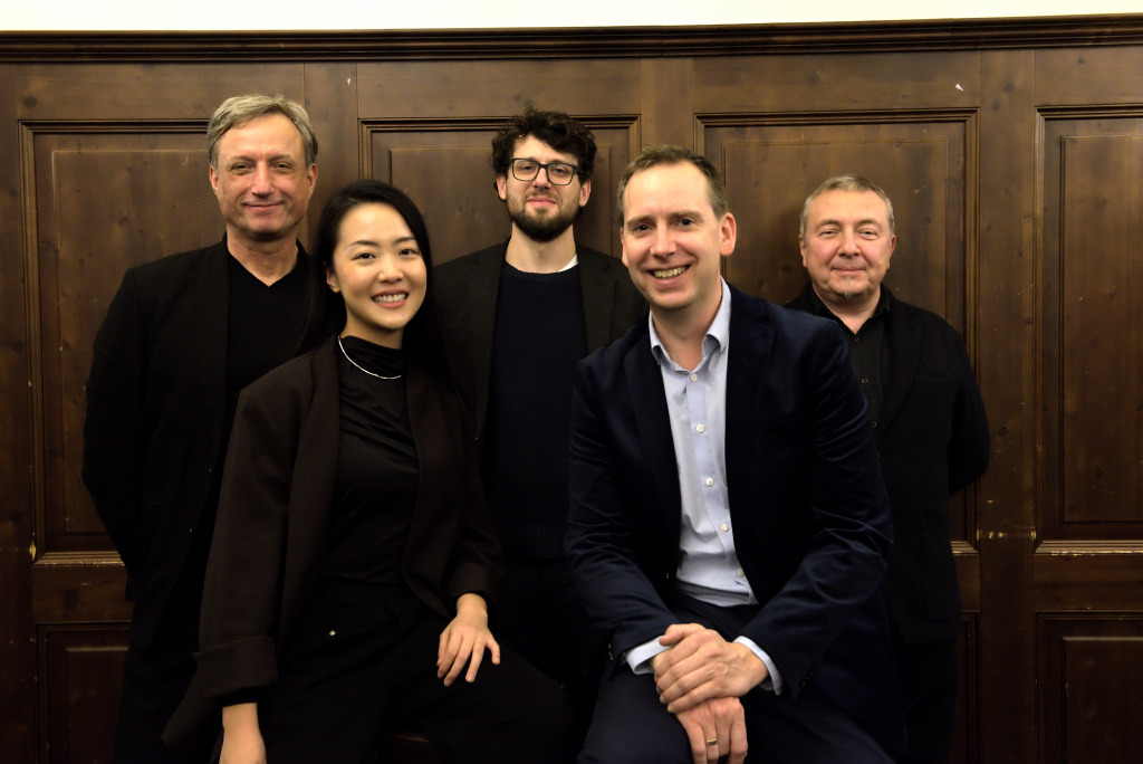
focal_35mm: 40
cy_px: 382
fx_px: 1271
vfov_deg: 33.4
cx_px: 572
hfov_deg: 48.4
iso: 12800
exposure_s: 1/80
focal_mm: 40
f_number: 5.6
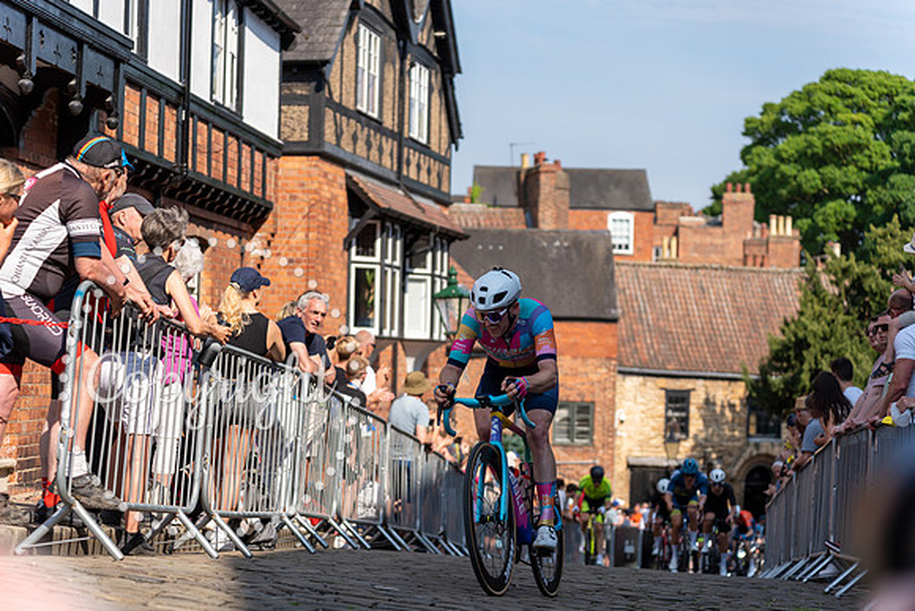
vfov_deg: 18.2
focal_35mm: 75
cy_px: 306
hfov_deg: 27.0
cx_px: 458
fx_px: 1907
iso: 100
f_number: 2.8
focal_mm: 75
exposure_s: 1/1250
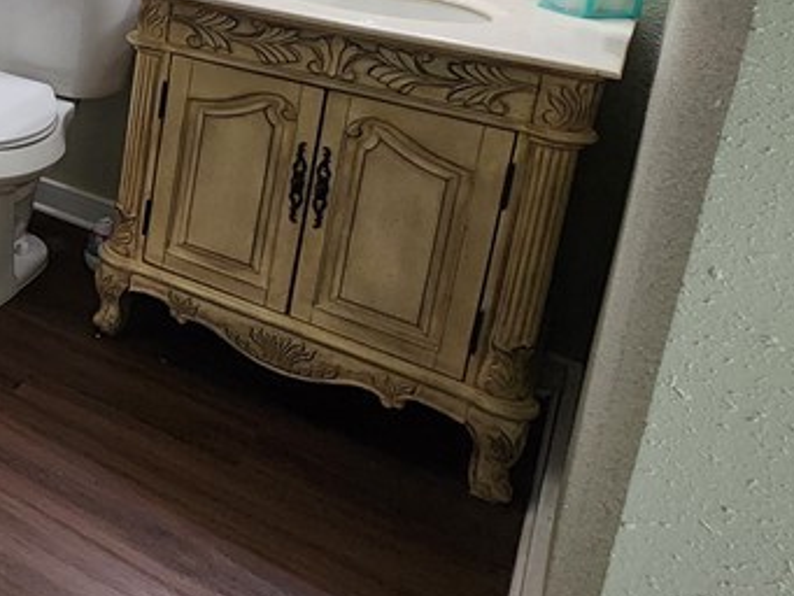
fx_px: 895
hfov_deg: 30.8
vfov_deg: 32.4
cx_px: -345
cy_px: -61
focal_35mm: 39
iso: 320
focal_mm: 2.2
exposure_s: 1/60
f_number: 2.2
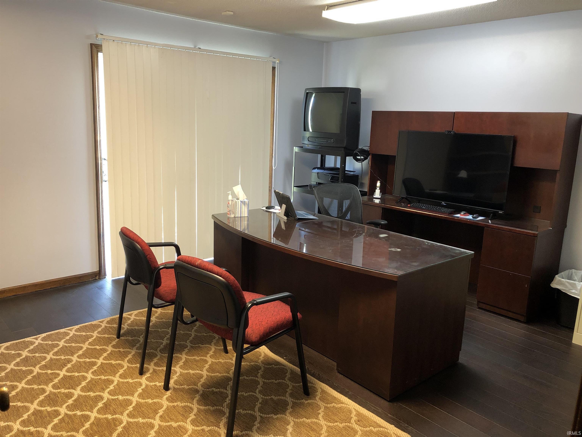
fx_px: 471
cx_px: 291
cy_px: 218
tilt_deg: -11.5
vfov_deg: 49.7
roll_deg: -1.6
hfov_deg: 63.4
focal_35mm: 28
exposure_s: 1/15
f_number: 1.8
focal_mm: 3.99
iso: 64
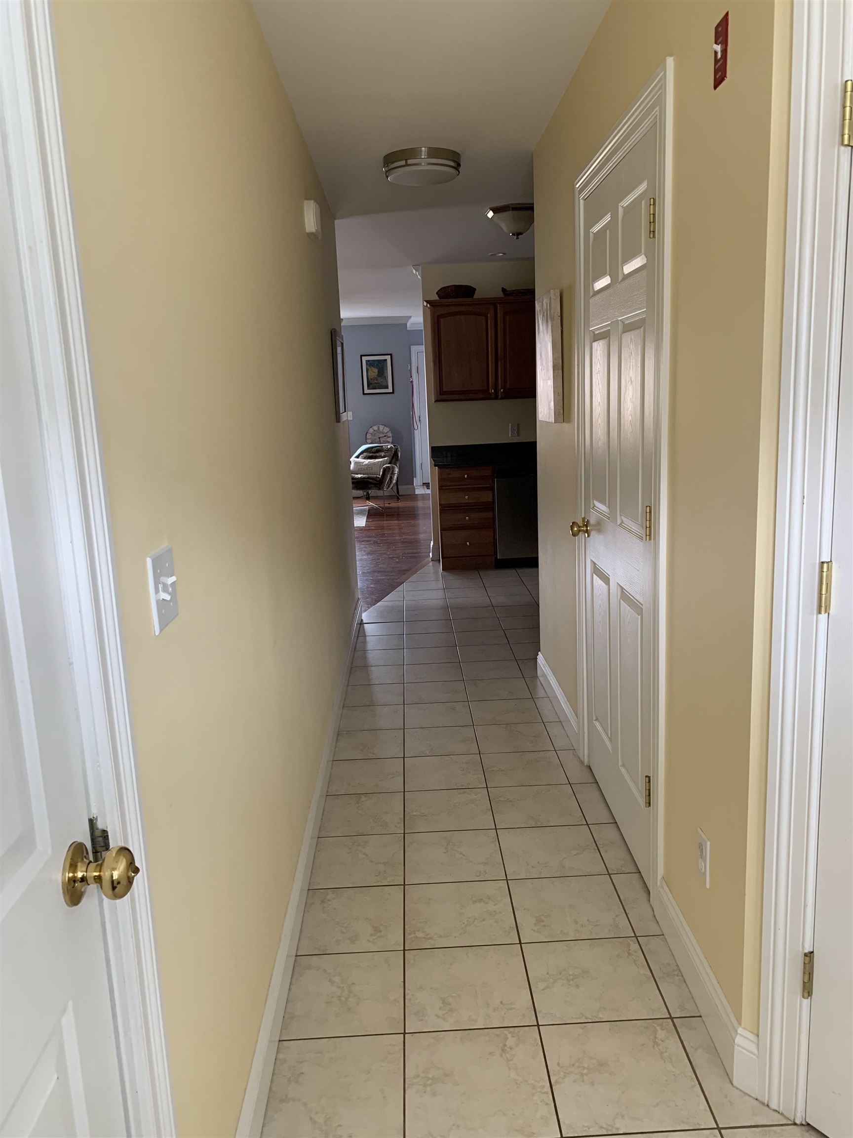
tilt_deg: -10.0
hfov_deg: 53.1
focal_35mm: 26
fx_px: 854
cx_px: 426
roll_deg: +2.1
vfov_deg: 67.3
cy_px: 569
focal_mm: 4.25
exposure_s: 1/60
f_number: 1.8
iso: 125
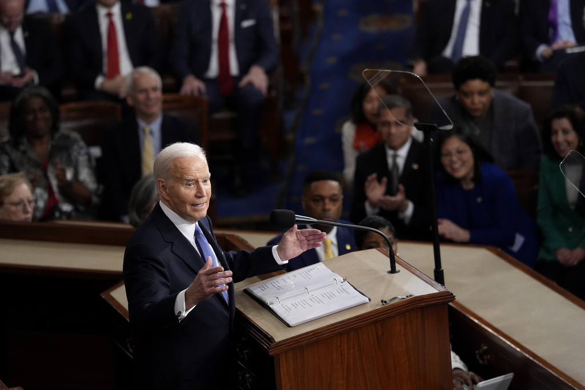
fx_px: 3218
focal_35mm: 198
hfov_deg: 10.4
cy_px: 195
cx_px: 292
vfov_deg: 6.9
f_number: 4
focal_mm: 198
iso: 3200
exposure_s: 1/500
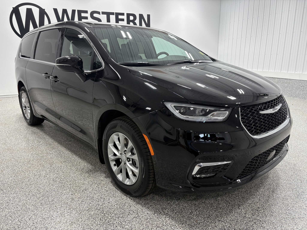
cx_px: 154
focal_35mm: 26
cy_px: 115
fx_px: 231
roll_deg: +1.4
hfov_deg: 67.3
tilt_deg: -14.6
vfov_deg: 53.1
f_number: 1.6
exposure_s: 1/120
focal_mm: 5.96
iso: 100
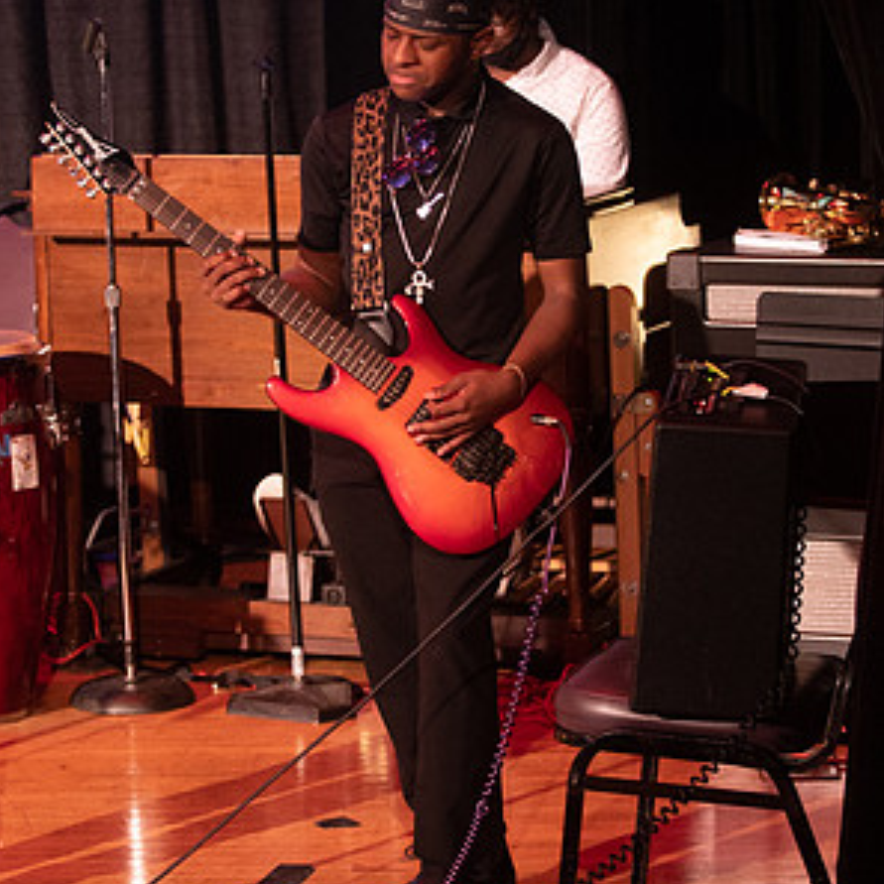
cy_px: 357
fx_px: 3900
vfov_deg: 12.9
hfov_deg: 12.9
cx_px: 441
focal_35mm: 135
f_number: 2.8
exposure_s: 1/200
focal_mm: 70
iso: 3200
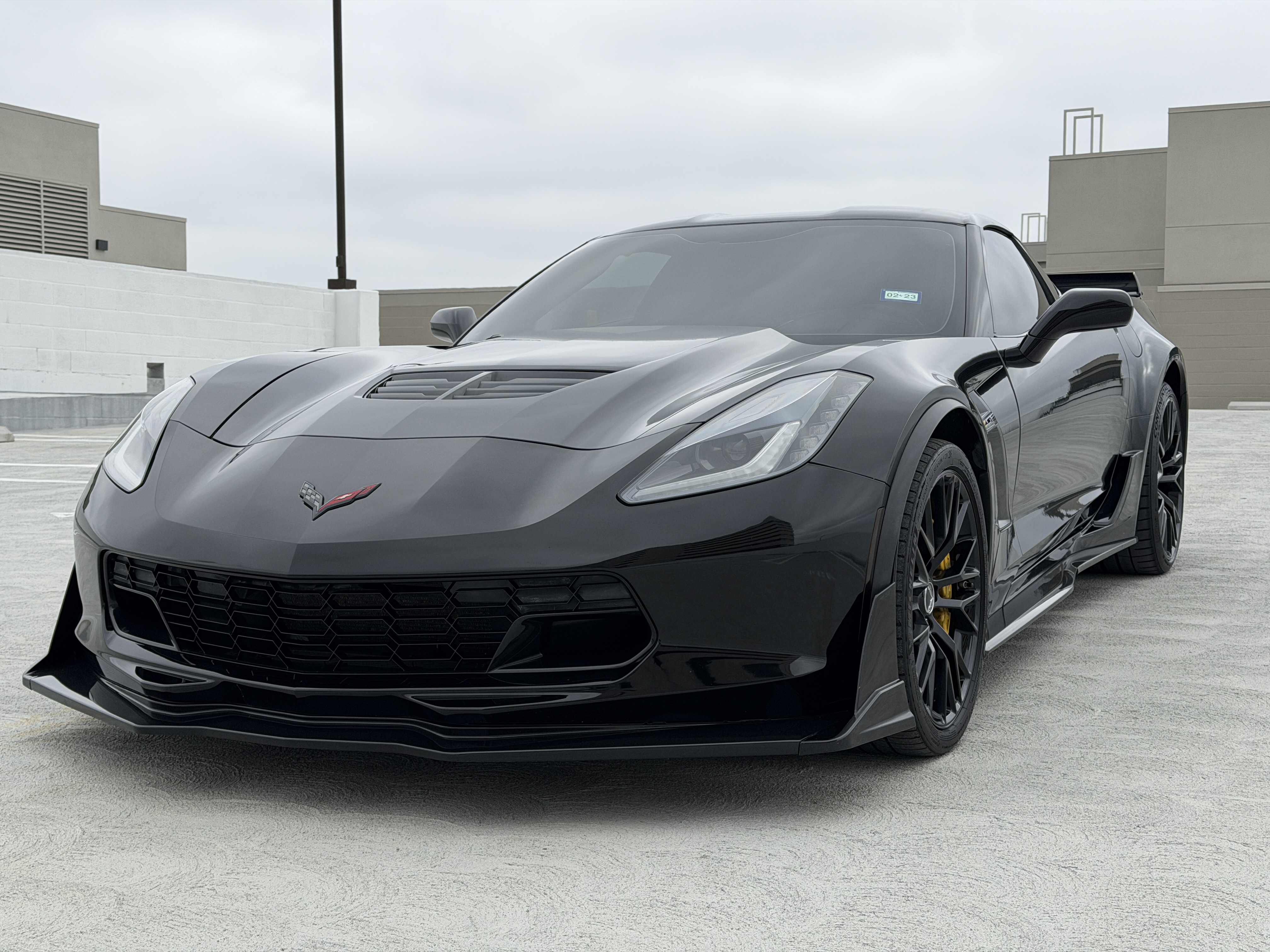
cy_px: 476
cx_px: 635
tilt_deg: -3.0
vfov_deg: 30.3
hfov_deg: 39.7
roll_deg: +0.3
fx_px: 1761
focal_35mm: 48
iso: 64
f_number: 1.78
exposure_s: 1/2415
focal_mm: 6.76
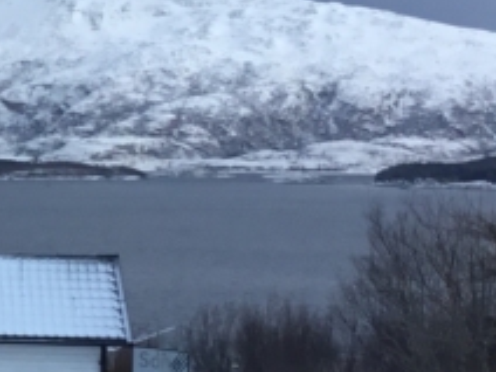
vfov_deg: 9.9
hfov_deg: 12.0
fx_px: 2149
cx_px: -435
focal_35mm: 150
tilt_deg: +3.2
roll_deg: -0.1
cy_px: 61
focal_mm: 3.3
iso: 32
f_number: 2.4
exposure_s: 1/100
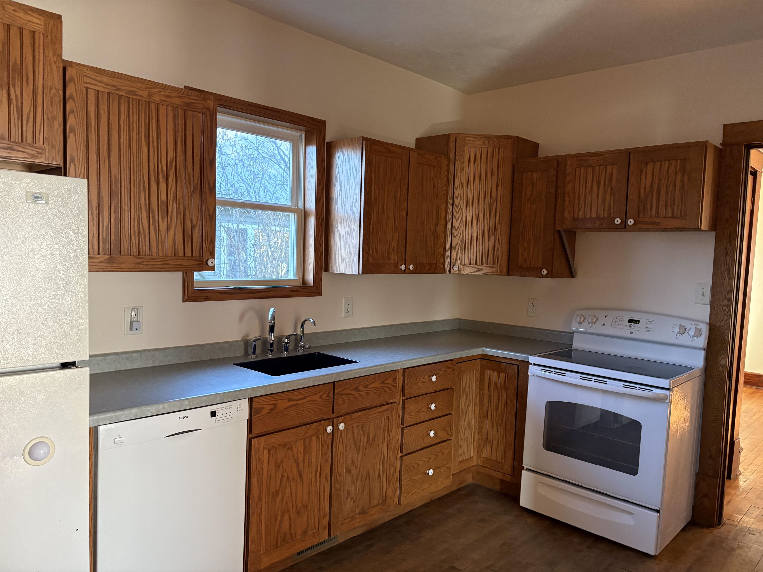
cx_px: 382
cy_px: 286
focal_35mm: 26
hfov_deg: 67.3
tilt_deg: -3.4
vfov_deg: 53.1
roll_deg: -1.5
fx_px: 573
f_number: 1.6
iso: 320
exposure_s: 1/60
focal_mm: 5.96
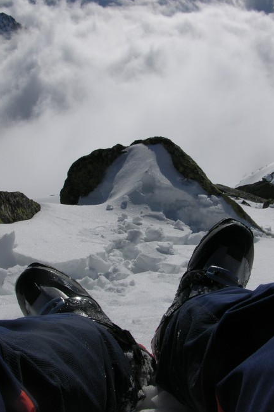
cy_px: 207
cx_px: 149
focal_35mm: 43
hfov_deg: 31.2
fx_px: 491
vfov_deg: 45.4
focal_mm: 8.9
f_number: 8
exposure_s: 1/744
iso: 50
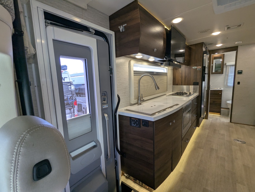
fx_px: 118
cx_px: 128
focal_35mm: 16
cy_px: 96
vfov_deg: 78.2
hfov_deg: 94.4
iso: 166
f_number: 2.2
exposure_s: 1/183
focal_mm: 2.35
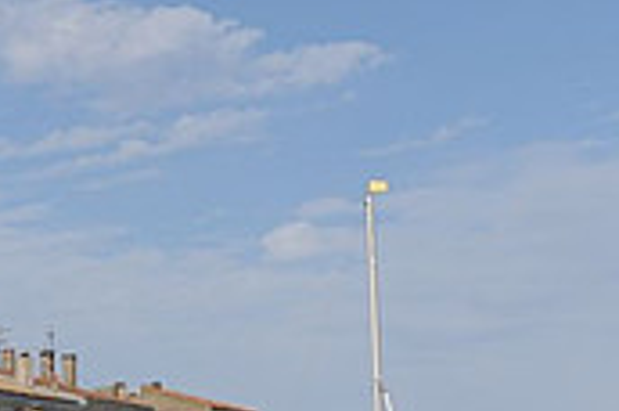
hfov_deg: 10.2
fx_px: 3364
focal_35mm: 196
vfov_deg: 6.9
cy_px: 519
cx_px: -266
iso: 320
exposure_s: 1/640
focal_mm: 58
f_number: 13
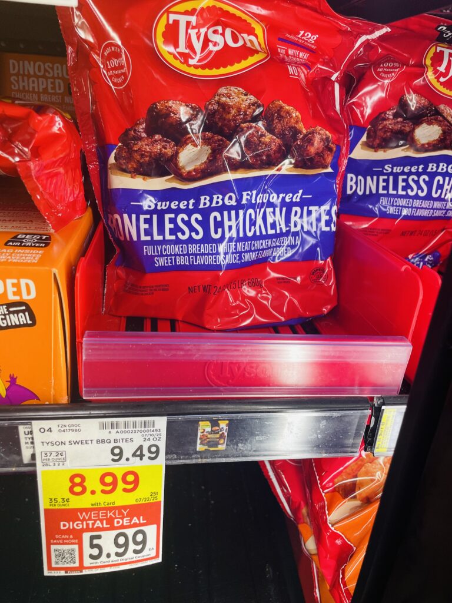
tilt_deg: -23.3
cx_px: 226
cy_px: 302
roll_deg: -4.2
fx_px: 453
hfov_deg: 53.1
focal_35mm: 26
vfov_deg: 67.3
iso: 100
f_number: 1.6
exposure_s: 1/120
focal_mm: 4.2
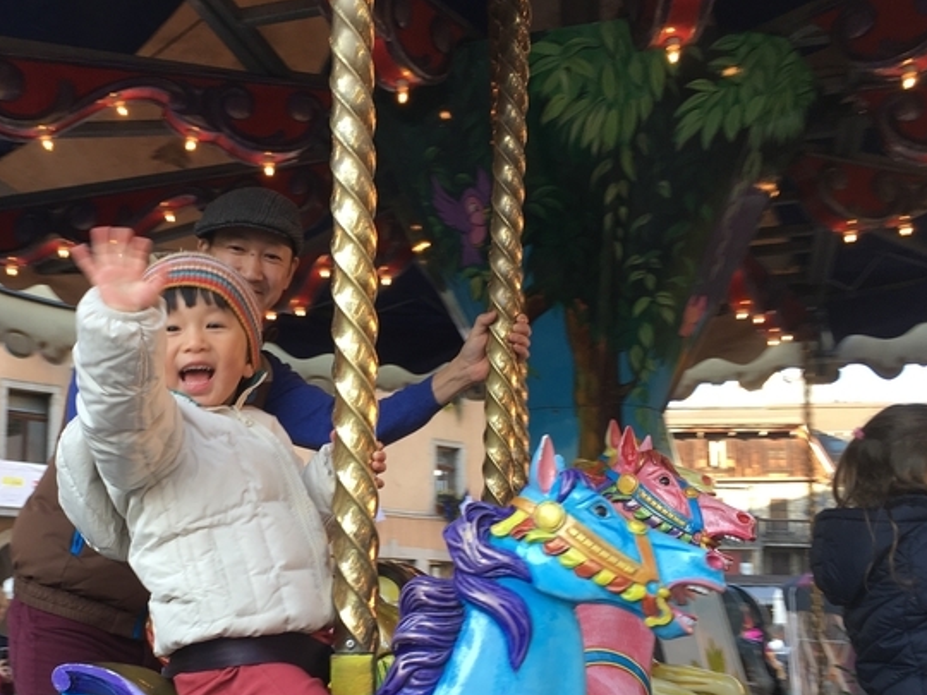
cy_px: 484
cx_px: 282
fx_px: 1152
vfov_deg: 33.2
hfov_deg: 43.0
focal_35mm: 43
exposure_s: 1/105
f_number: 2.2
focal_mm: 4.15
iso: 25
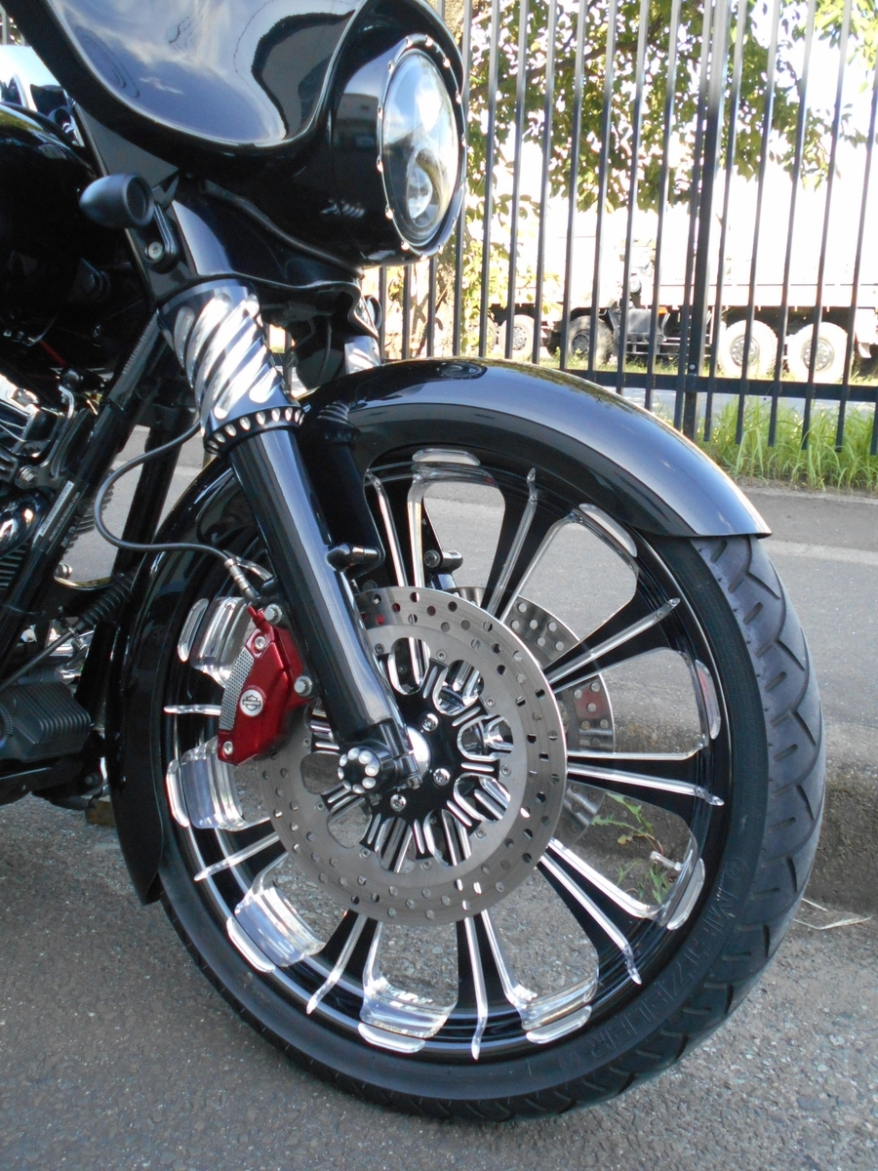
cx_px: 439
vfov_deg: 54.0
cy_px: 586
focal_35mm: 34
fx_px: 1150
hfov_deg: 41.8
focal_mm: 5.8
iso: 360
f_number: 3.6
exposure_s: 1/250
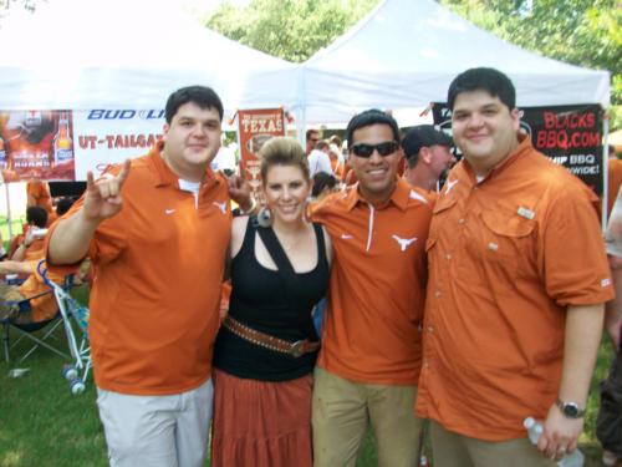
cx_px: 311
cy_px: 234
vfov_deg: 44.2
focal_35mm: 32
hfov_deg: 56.8
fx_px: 575
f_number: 2.8
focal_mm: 5.7
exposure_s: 1/80
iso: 64
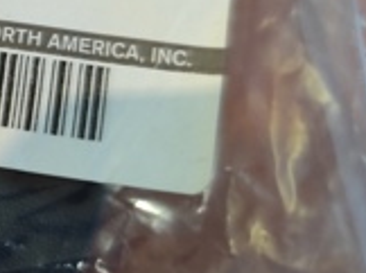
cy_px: 82
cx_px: -233
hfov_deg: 18.3
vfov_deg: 16.1
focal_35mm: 91
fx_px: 961
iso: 800
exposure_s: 1/50
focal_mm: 6.19
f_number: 1.65
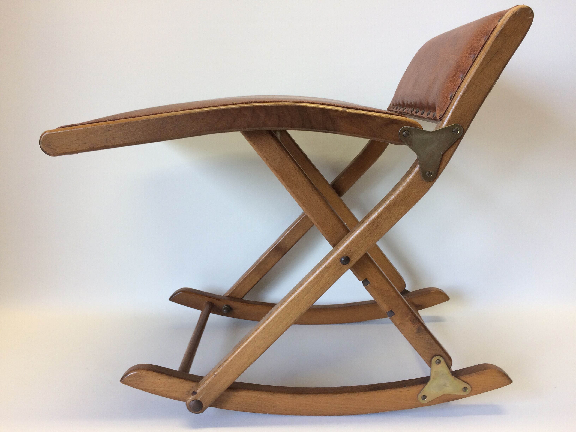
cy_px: 216
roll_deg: +0.5
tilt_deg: -13.9
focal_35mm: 29
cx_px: 288
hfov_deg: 61.7
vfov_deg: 48.2
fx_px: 483
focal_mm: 4.15
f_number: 2.2
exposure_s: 1/50
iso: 40
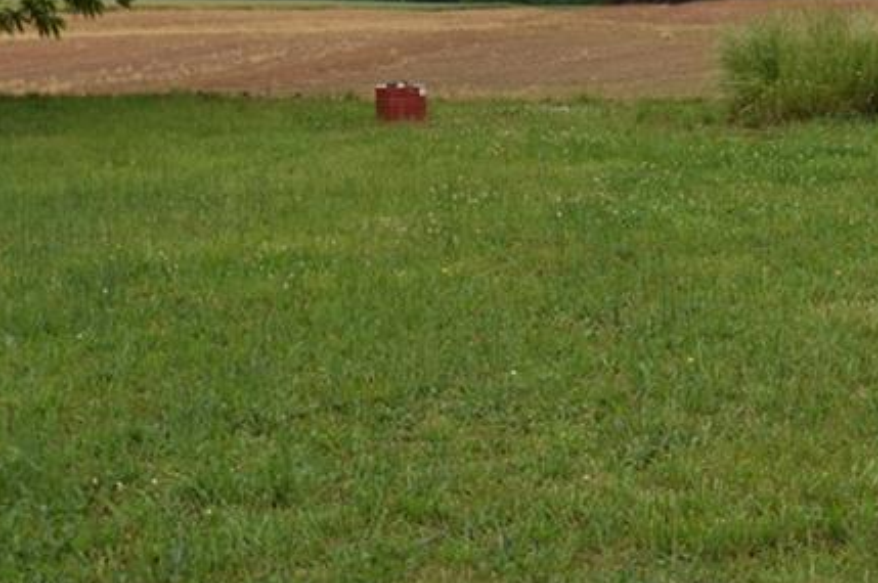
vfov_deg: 15.4
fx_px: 2095
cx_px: 571
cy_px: -74
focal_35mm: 86
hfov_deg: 23.6
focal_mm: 24
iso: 100
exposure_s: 1/125
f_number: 5.6
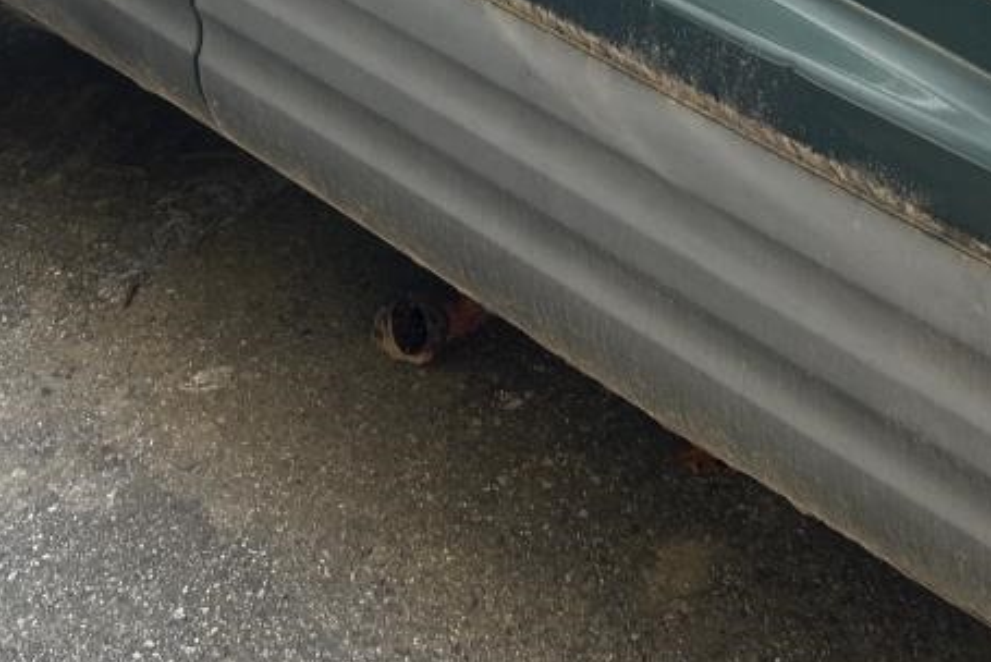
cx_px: 481
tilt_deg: -19.3
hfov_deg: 26.6
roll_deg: -0.4
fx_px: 2093
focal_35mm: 76
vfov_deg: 16.4
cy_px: -324
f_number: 1.5
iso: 50
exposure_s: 1/121
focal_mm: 5.7
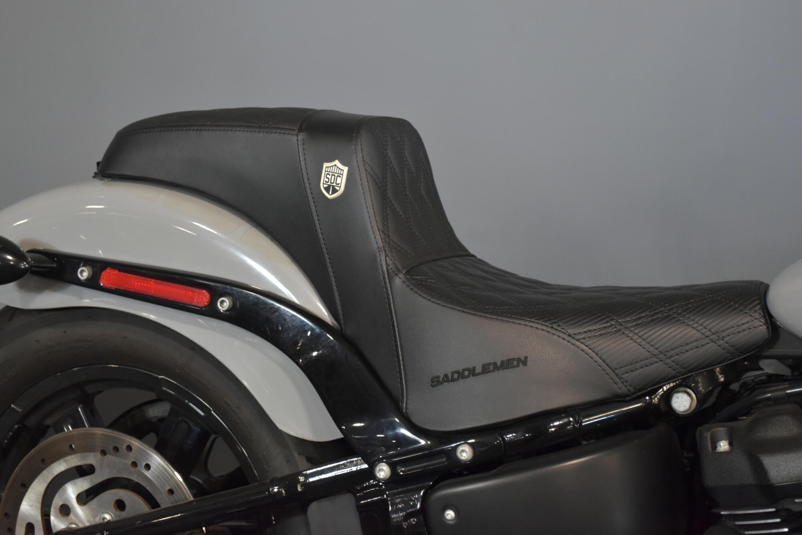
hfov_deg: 33.4
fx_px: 1337
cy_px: 268
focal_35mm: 60
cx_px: 401
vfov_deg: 22.6
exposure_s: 1/30
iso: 1250
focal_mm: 40
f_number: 5.3
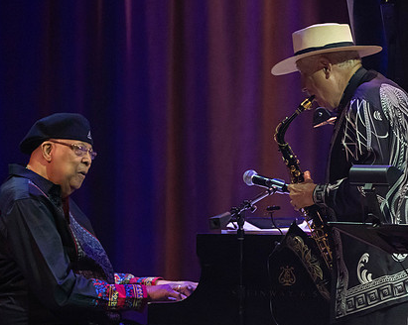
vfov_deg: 2.7
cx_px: 271
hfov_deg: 3.4
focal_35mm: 577
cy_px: 192
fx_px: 6961
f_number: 5.6
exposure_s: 1/320
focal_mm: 321
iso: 3200
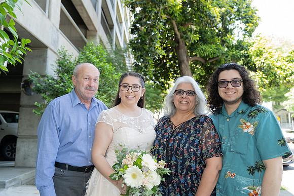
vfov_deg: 48.0
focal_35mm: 27
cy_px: 98
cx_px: 147
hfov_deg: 67.4
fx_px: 221
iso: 640
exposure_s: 1/250
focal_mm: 27
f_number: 3.2
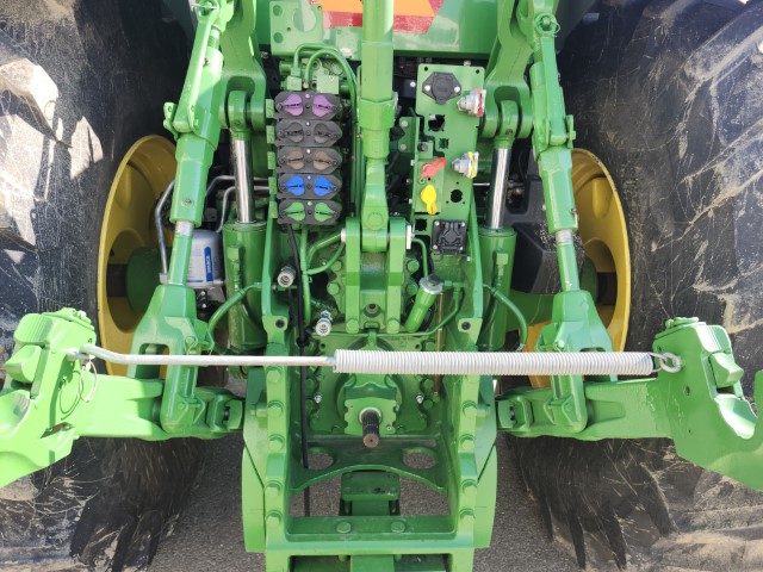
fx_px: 507
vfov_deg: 58.9
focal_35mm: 23
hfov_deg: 73.9
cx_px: 382
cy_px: 286
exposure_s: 1/205
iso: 25
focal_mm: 5.54
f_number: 1.8
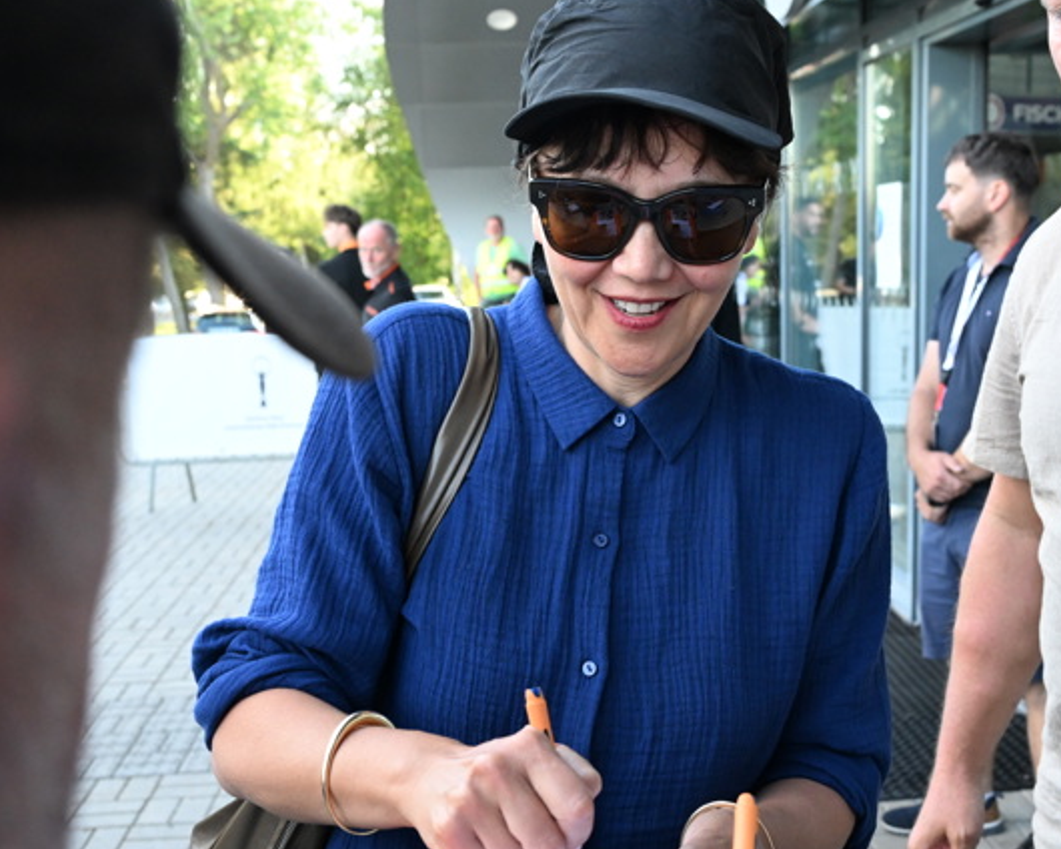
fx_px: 1382
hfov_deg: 42.0
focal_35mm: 44
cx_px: 561
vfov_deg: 34.1
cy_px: 435
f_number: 5
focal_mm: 24
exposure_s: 1/500
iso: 2500
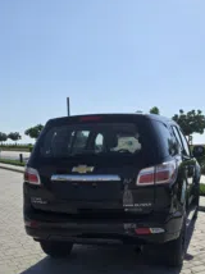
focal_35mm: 43
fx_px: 340
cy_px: 250
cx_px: 105
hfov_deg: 33.5
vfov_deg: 40.4
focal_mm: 6.3
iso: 12
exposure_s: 1/1429
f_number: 1.7
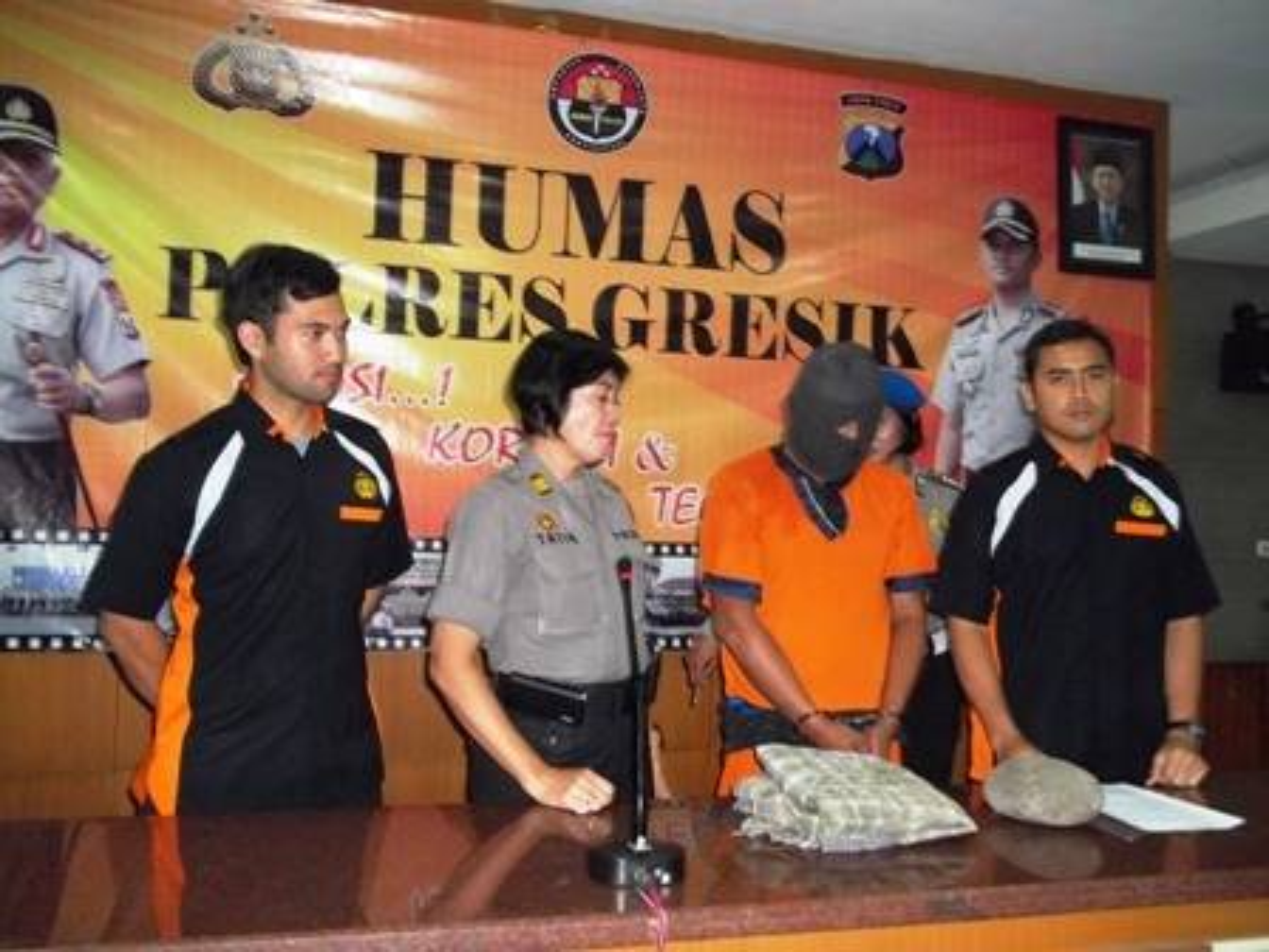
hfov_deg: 56.8
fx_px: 1173
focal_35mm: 32
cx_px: 634
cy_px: 476
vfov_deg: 44.2
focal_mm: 5.7
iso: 250
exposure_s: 1/30
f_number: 2.9
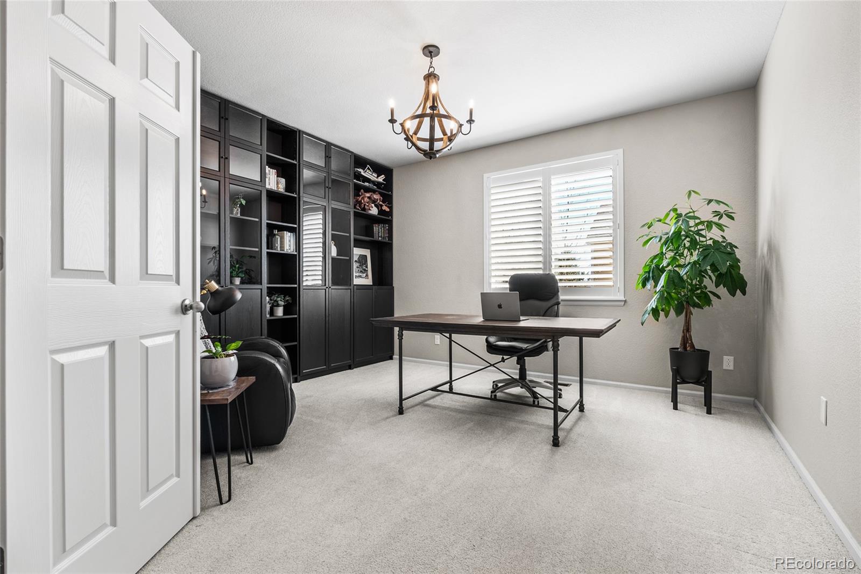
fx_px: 383
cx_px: 430
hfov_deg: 96.7
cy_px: 287
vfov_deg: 73.8
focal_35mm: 16
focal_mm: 16
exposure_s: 1/3
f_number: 8
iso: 200
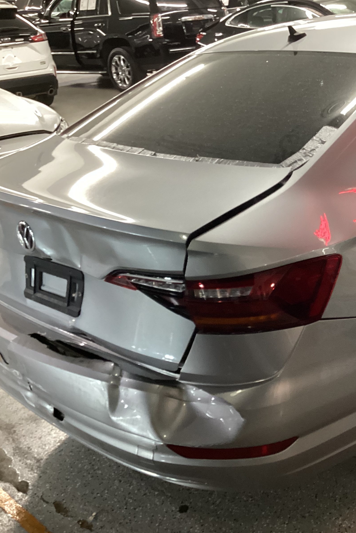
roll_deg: +3.6
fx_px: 653
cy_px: 272
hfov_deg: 29.6
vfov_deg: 44.5
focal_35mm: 44
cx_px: 298
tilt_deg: -25.5
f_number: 2.4
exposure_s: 1/33
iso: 320
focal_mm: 3.3
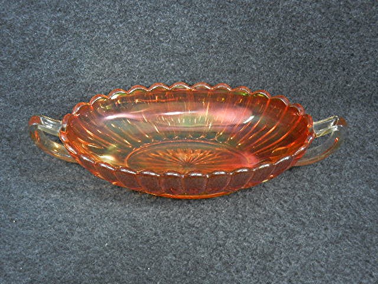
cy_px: 142
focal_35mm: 68
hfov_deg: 28.6
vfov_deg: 21.6
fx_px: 743
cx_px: 189
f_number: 4.1
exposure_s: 1/30
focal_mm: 12.2
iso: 734
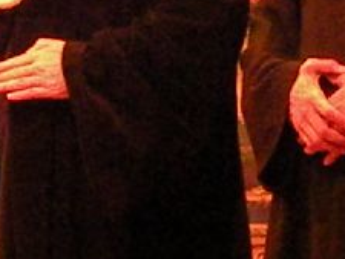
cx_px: 186
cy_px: -115
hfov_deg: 5.1
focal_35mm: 391
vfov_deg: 3.8
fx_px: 3899
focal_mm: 19.4
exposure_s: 1/125
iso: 3200
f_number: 6.3
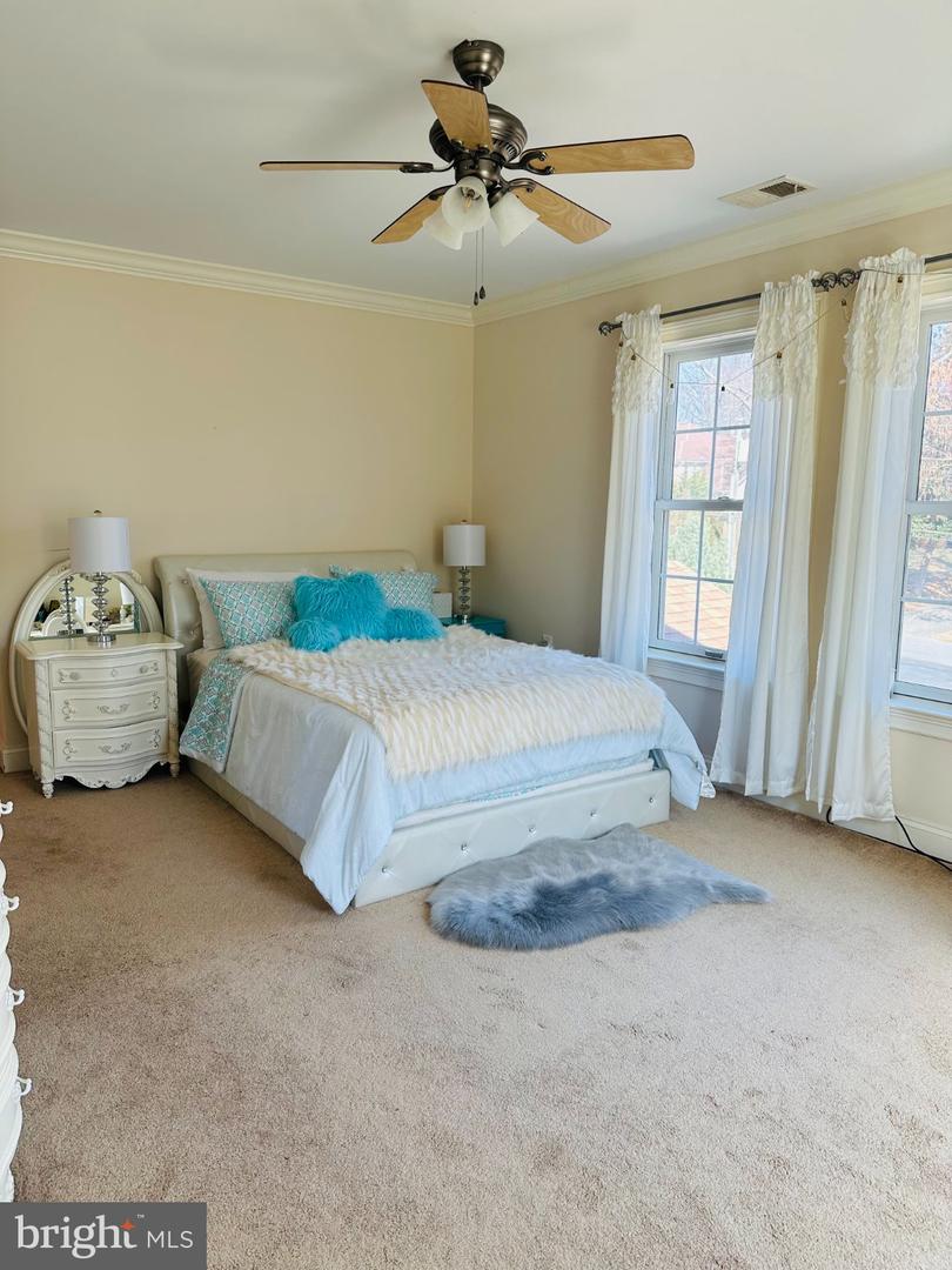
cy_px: 635
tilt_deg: -9.3
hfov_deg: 56.8
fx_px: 880
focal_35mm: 24
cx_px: 476
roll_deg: -1.7
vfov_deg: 71.6
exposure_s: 1/161
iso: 100
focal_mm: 6.86
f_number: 1.78
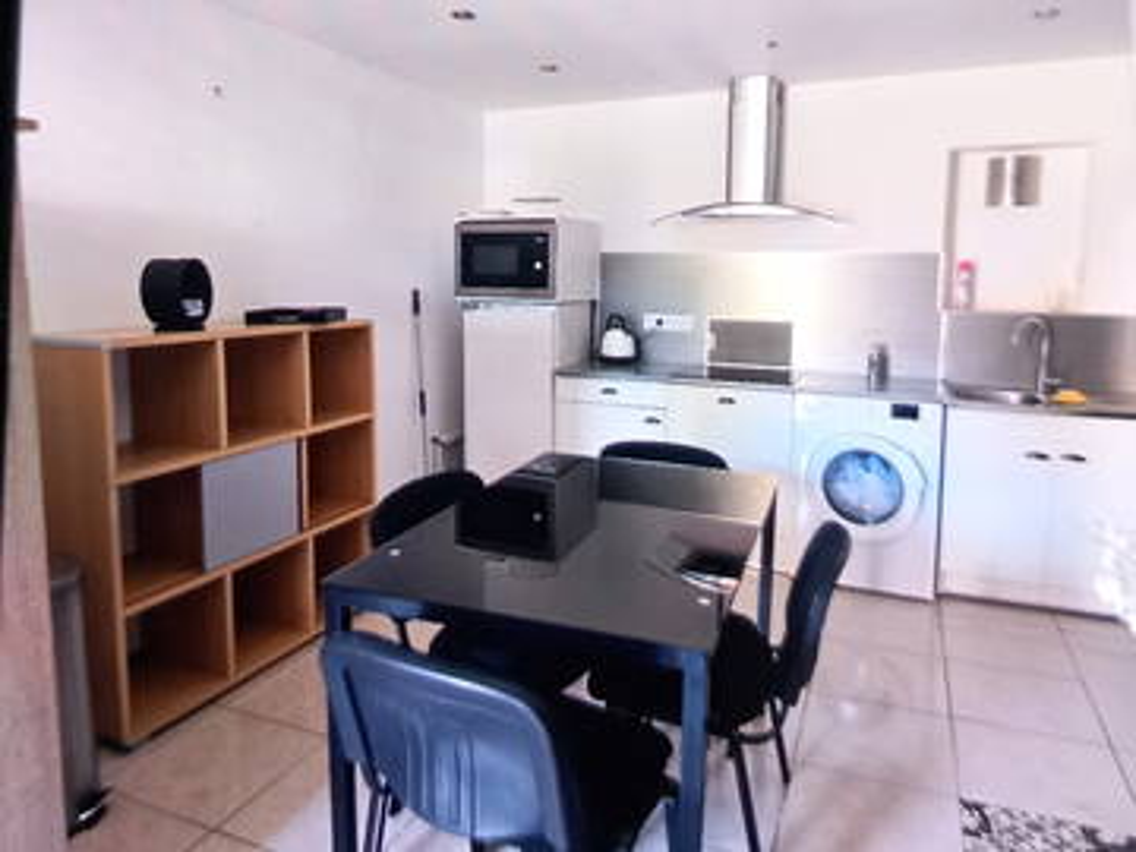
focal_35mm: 27
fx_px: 886
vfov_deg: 51.4
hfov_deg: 65.3
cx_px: 568
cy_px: 426
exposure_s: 1/33.3
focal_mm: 4
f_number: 1.8
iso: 200
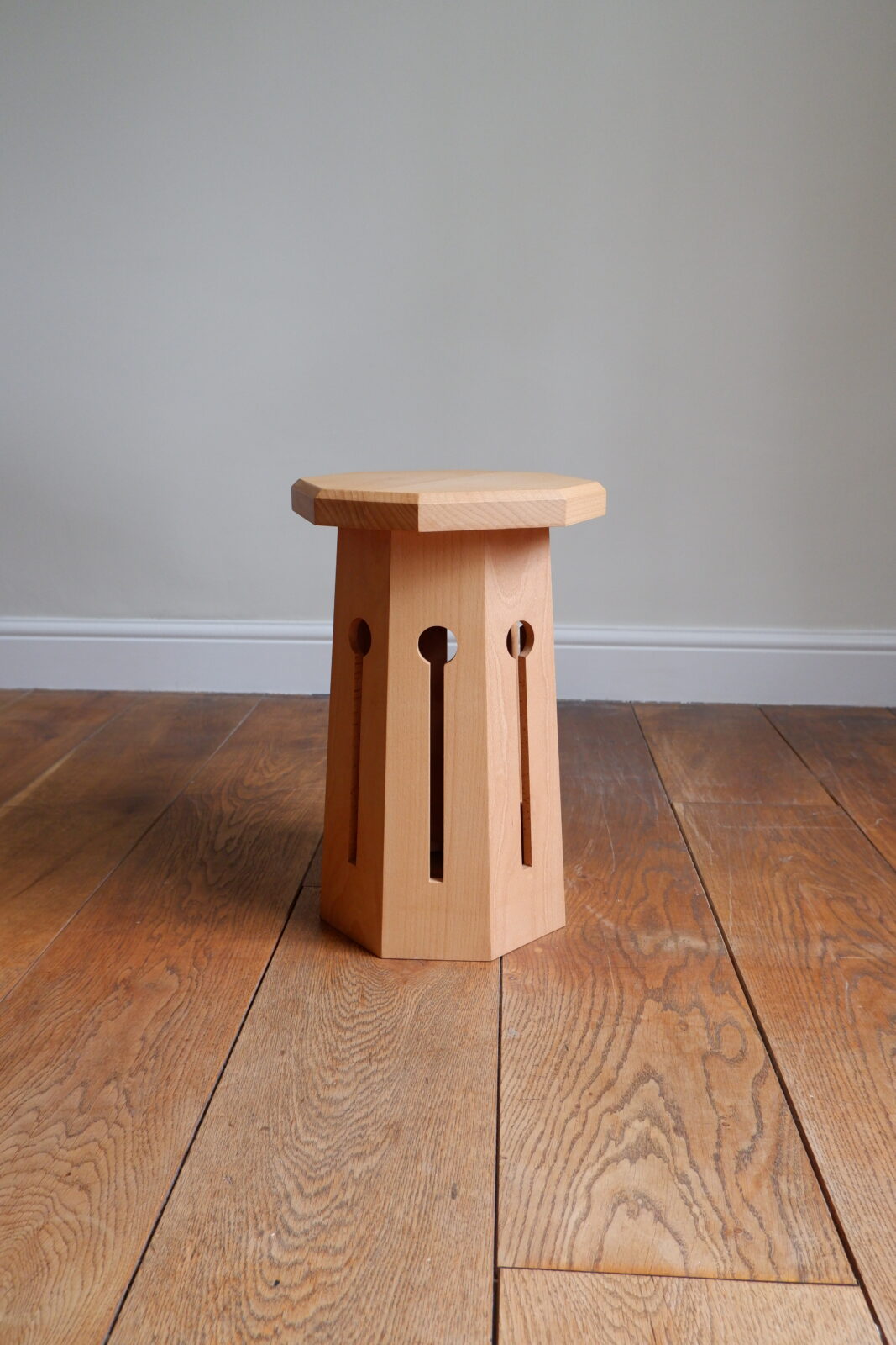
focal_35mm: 26
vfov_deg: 69.4
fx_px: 970
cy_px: 672
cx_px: 448
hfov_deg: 49.6
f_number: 3.8
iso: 2000
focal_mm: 17.5
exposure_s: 1/38
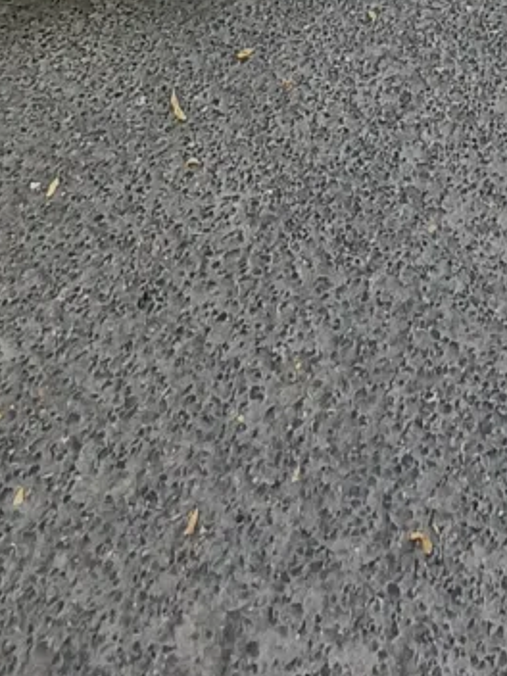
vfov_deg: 21.8
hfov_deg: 23.4
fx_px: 1211
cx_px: 382
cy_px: -498
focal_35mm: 62
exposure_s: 1/100
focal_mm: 1.64
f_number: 2.2
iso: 50
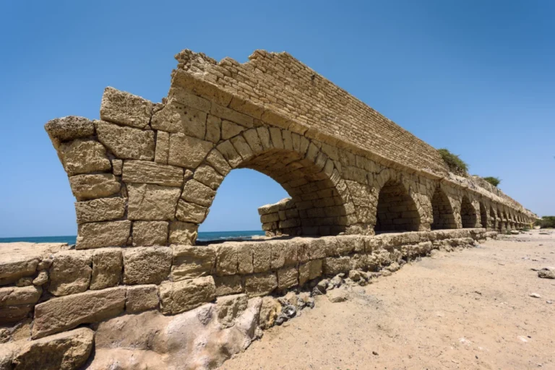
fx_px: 216
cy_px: 185
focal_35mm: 14
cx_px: 278
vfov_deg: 81.2
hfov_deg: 104.3
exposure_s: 1/200
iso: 100
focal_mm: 14
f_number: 11
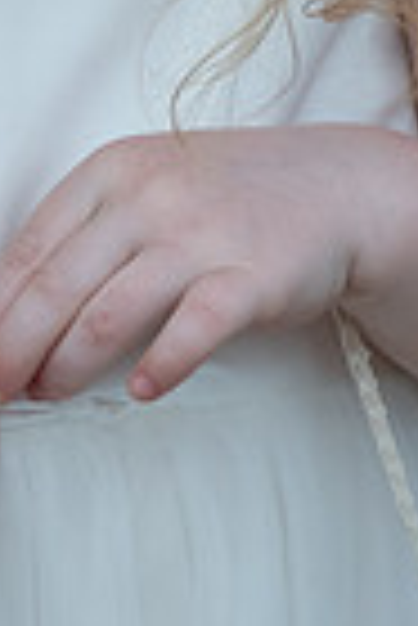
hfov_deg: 0.9
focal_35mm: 1465
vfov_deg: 1.4
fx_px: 25450
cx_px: 99
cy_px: -261
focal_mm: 301.1
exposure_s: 1/2400
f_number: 5.2
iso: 800
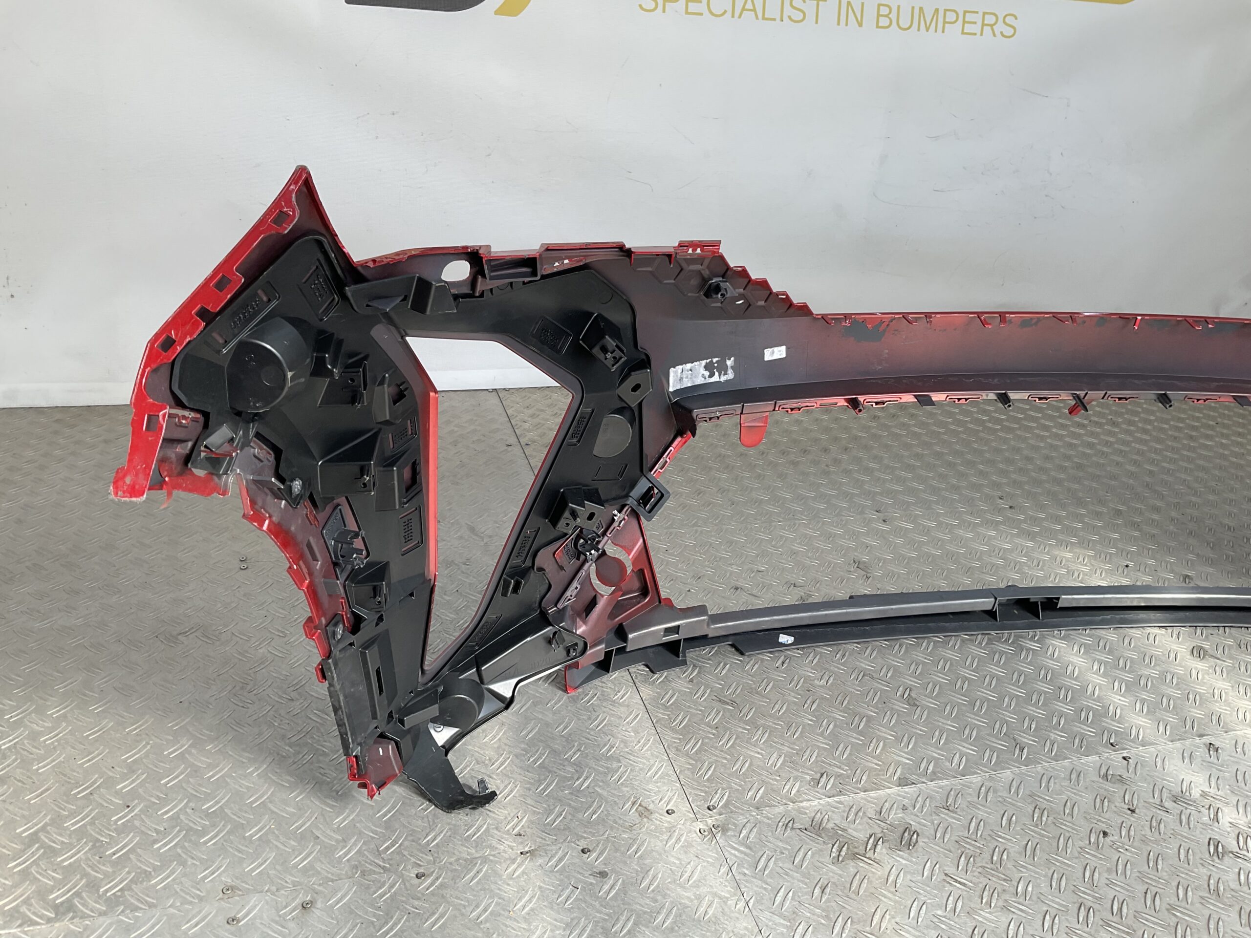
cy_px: 469
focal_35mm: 29
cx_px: 626
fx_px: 1048
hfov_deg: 61.7
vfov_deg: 48.2
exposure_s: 1/295
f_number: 1.8
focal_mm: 3
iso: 16
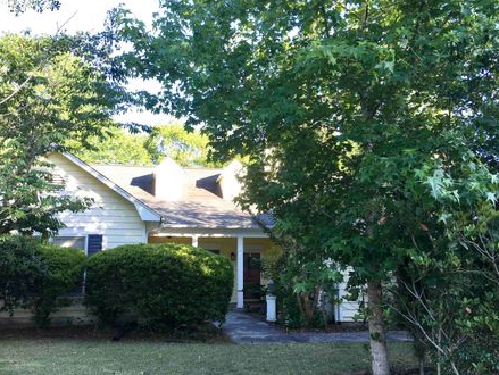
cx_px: 226
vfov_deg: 43.0
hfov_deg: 55.2
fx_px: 476
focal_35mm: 33
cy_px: 188
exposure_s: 1/142
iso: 25
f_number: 2.2
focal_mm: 4.15
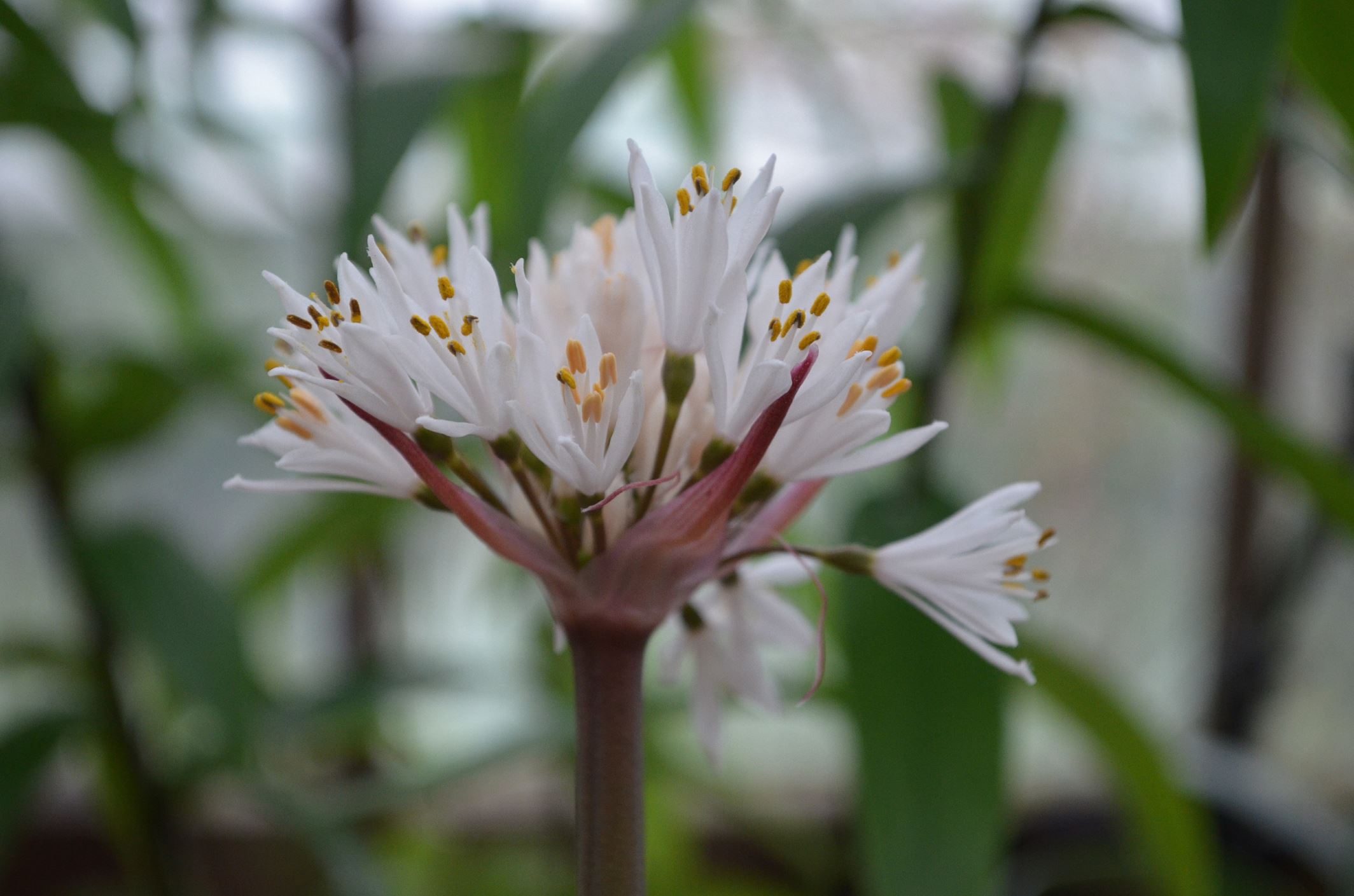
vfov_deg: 16.5
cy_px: 448
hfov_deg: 24.7
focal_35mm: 82
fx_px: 3096
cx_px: 677
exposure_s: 1/250
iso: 1250
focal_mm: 55
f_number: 5.6
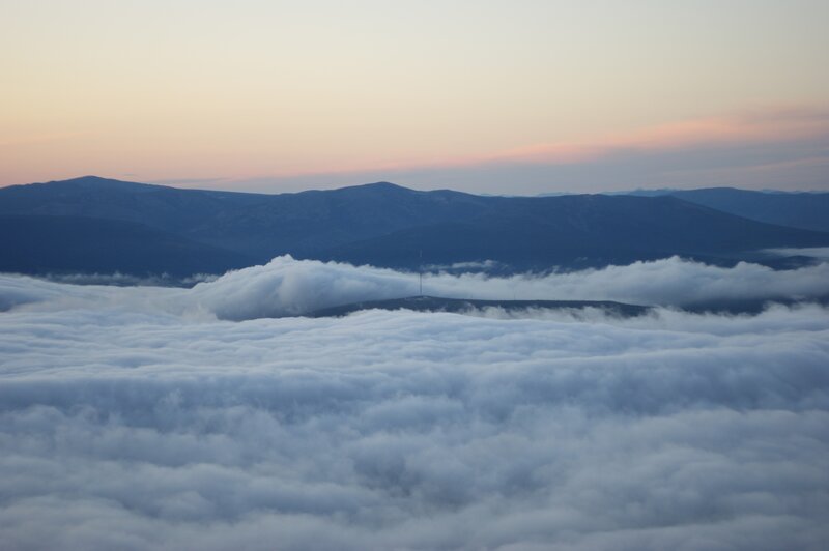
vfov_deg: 18.2
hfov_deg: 27.0
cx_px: 414
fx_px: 1726
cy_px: 276
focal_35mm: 75
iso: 100
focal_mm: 50
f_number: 1.4
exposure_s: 1/200
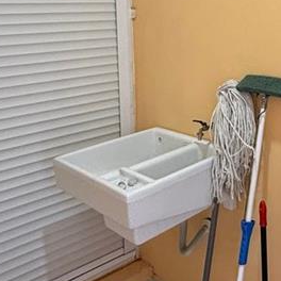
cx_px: 241
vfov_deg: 33.7
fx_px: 441
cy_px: 35
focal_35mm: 48
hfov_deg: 33.9
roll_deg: +0.6
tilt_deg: -3.7
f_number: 2.2
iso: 250
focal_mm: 2.22
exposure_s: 1/99
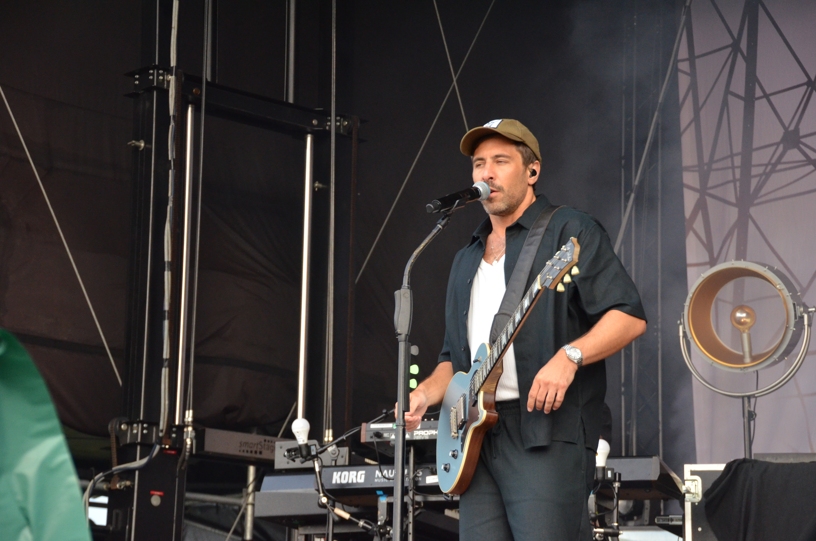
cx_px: 408
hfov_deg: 17.5
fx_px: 2647
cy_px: 270
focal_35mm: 117
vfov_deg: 11.7
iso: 1400
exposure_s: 1/640
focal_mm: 78
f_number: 6.3
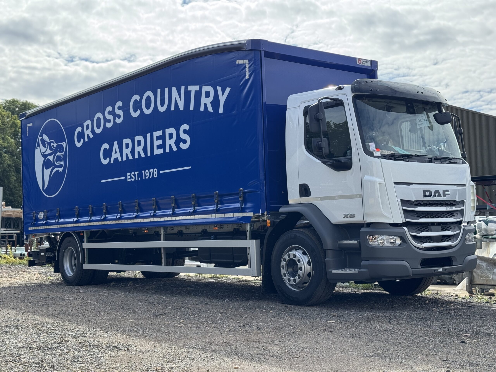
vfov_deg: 30.3
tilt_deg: +6.4
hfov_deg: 39.7
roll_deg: -1.7
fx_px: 688
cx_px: 248
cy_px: 186
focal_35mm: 48
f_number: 1.78
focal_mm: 6.76
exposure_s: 1/1923
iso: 64
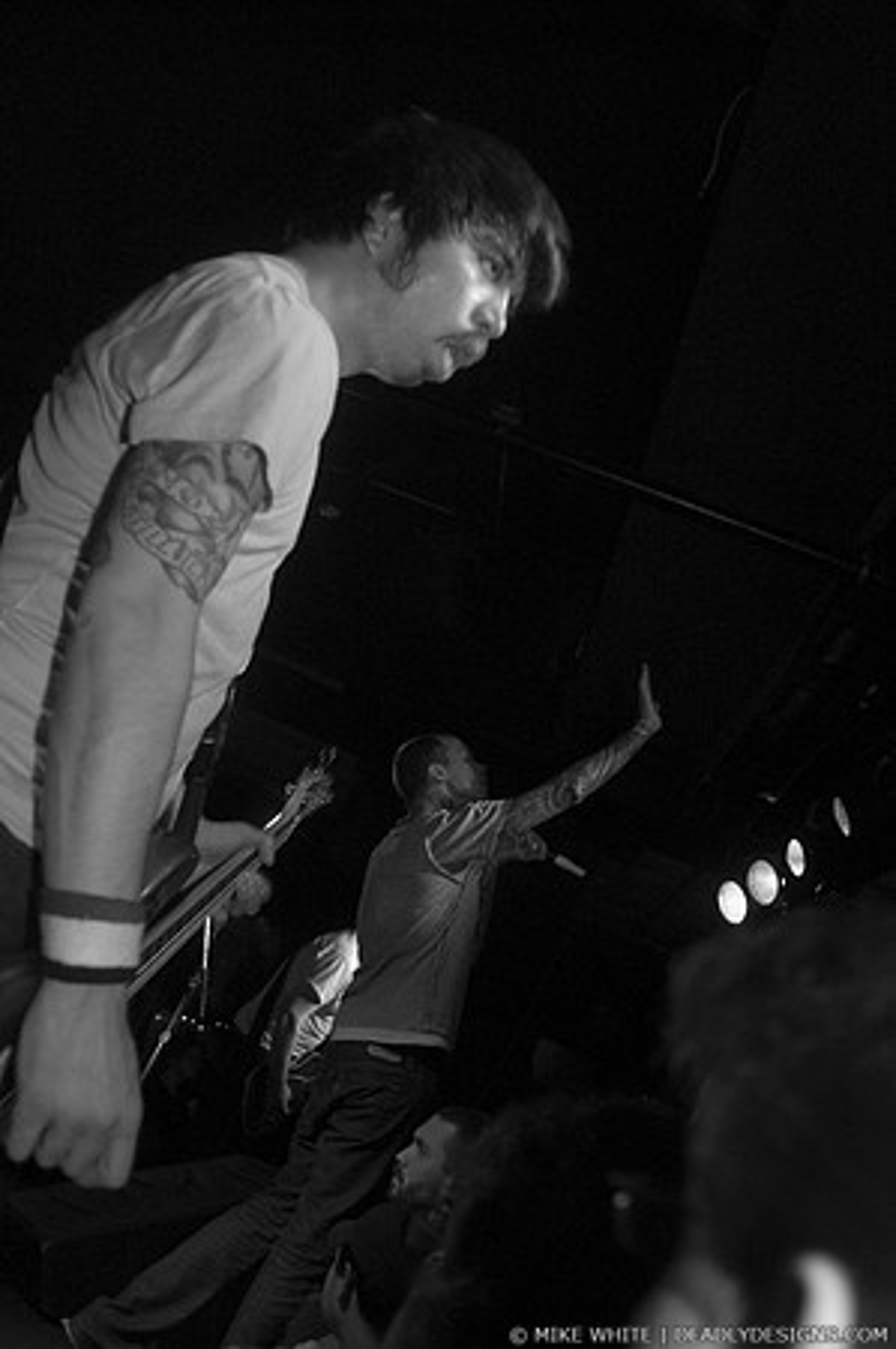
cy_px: 674
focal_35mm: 30
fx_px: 1123
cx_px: 448
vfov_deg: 62.0
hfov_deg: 43.5
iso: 800
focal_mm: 20
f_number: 2.8
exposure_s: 1/125
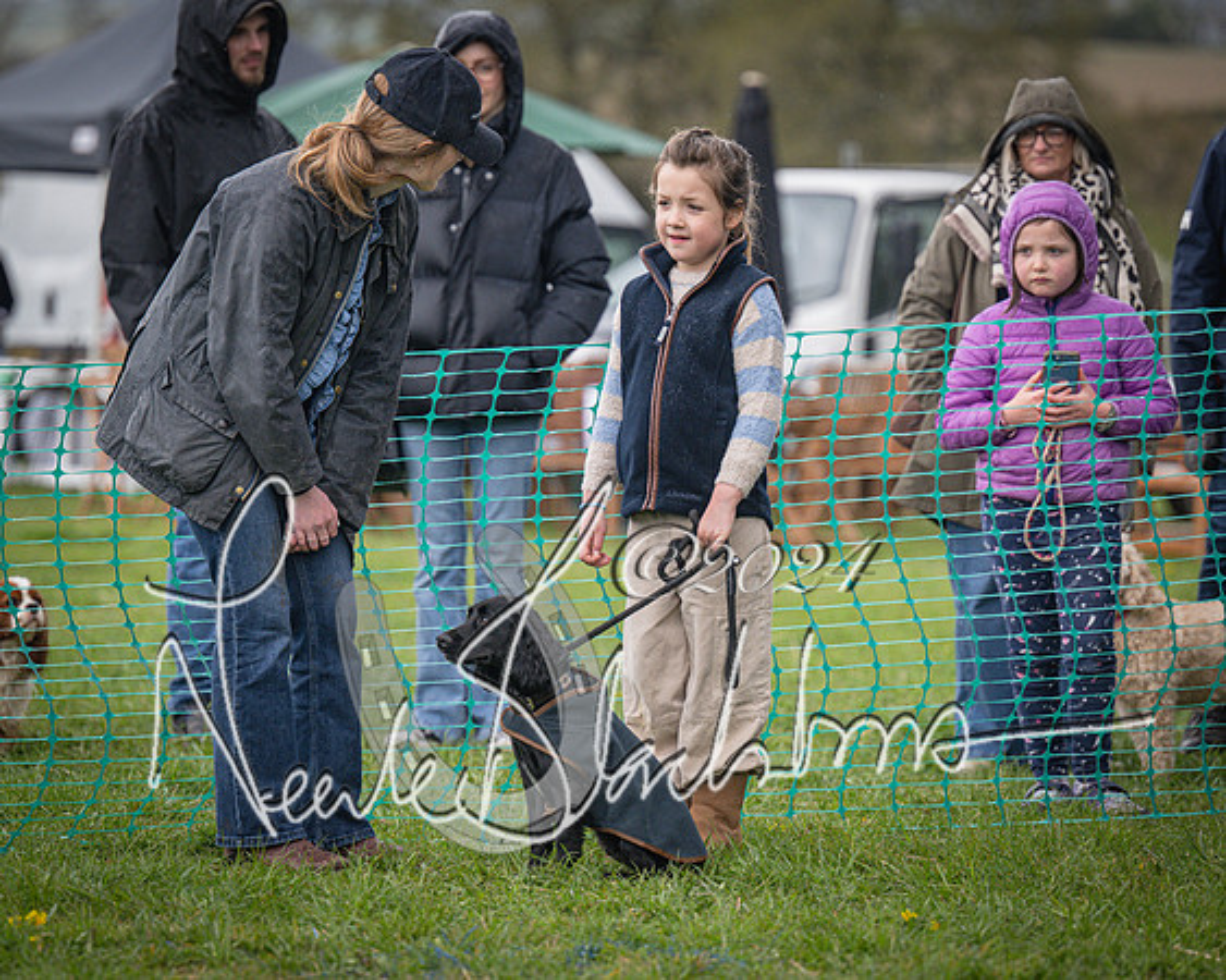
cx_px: 613
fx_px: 7557
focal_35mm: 208
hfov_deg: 9.3
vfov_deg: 7.4
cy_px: 490
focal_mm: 185
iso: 1250
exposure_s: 1/2500
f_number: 4
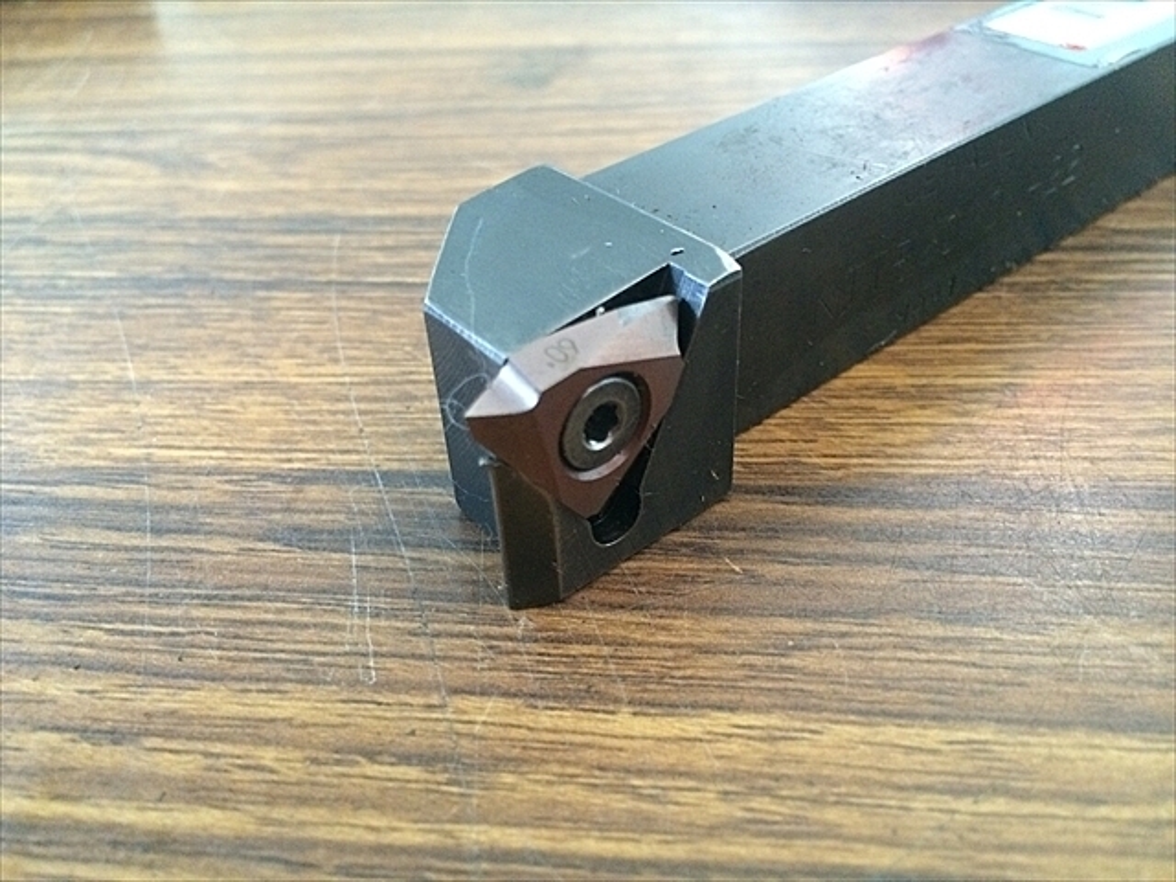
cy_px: 441
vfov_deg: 46.8
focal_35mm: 30
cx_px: 588
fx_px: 1019
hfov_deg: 60.0
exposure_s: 1/20
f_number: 2.2
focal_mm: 4.12
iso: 320
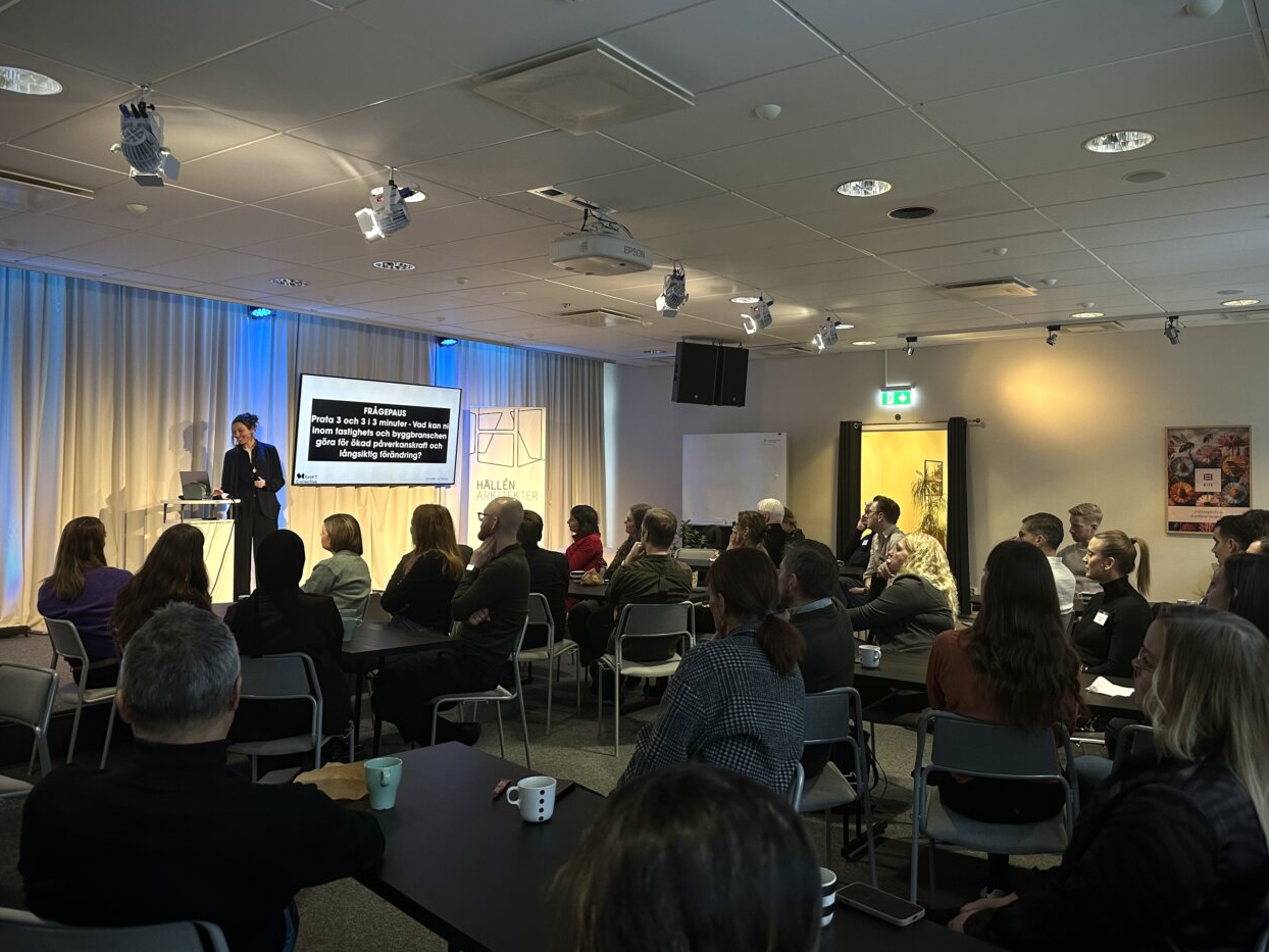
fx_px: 990
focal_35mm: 27
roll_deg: -0.7
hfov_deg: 65.3
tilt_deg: +2.5
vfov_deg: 51.3
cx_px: 678
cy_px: 440
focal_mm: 6.86
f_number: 1.78
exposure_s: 1/60
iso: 160
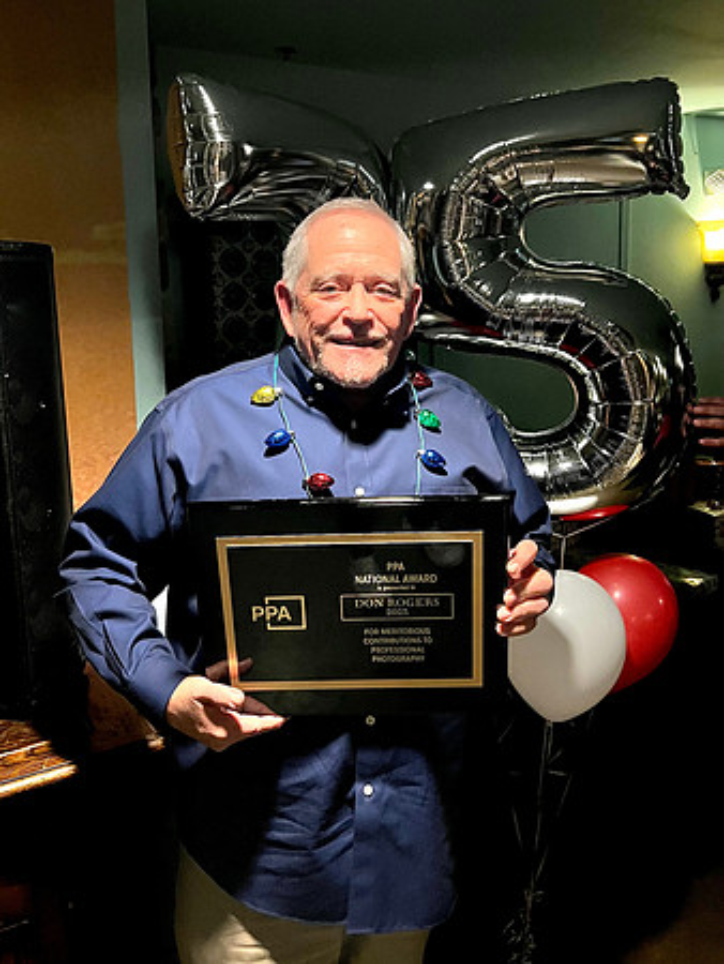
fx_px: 724
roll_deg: +0.8
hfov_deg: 53.1
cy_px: 482
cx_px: 362
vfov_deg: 67.3
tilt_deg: -6.1
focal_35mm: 26
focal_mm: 5.7
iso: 320
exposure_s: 1/60
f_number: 1.5
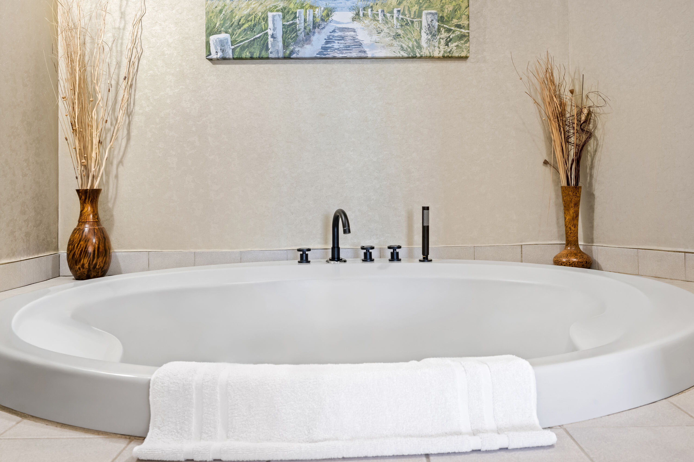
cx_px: 347
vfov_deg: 43.0
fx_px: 588
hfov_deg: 61.1
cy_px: 231
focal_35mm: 30
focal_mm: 30.5
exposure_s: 2
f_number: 11
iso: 400
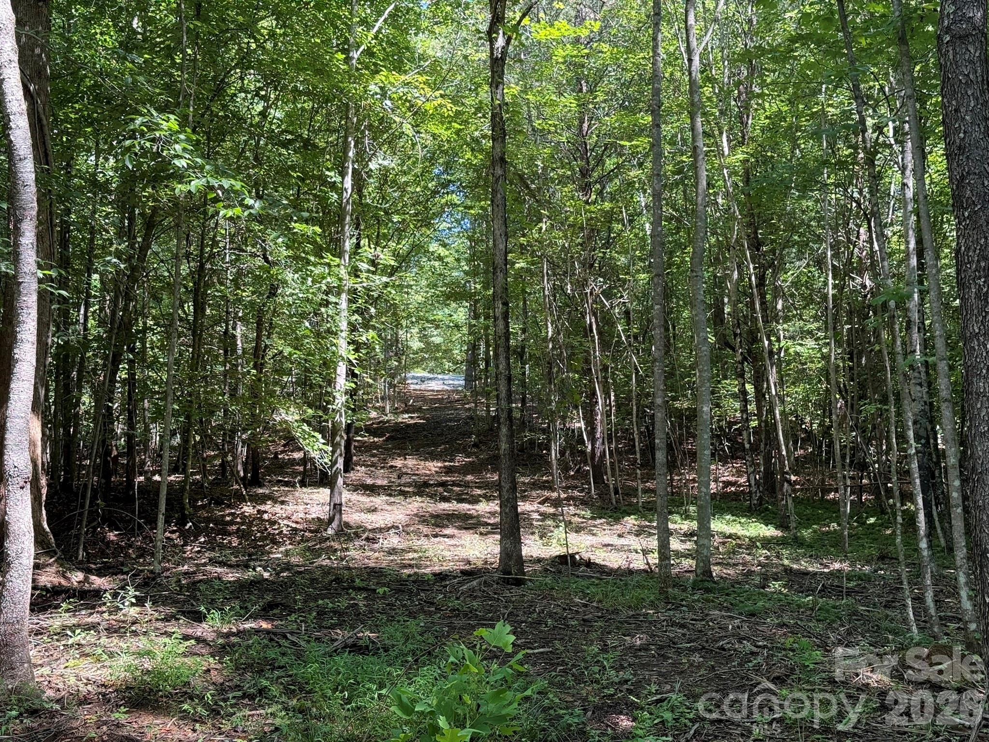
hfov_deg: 39.7
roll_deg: +0.0
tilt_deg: +8.4
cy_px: 371
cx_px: 494
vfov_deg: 30.3
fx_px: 1371
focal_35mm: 48
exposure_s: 1/140
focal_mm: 6.76
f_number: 1.78
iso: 50
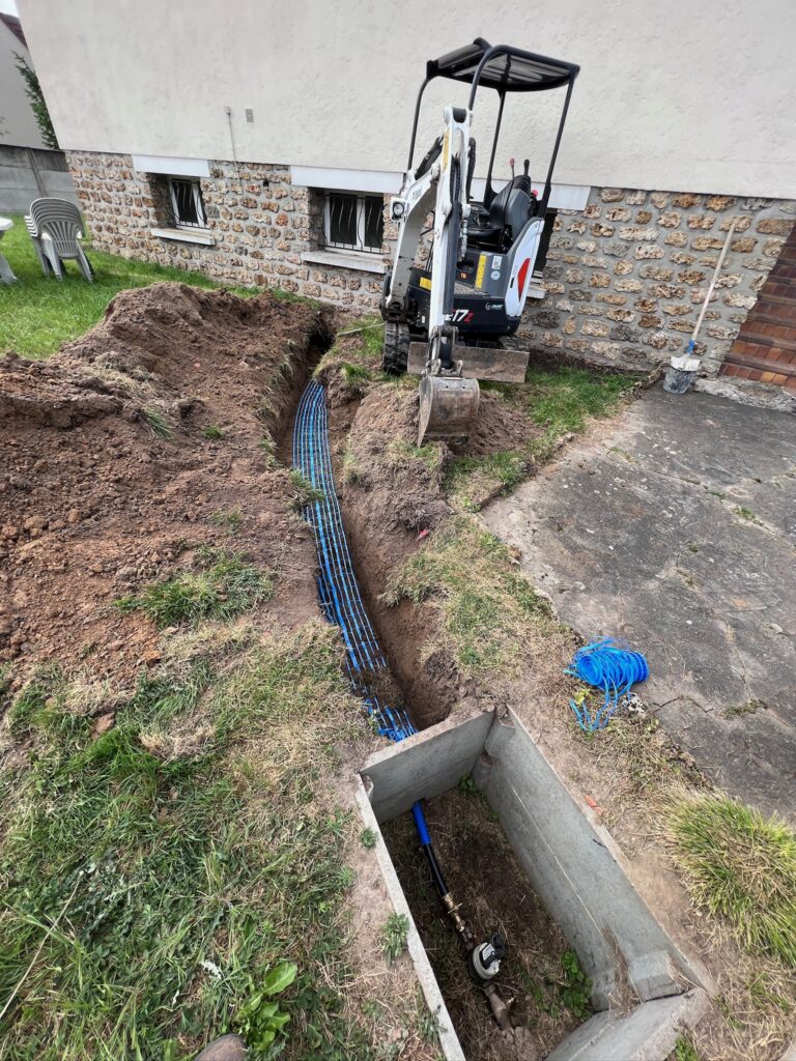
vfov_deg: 106.2
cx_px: 398
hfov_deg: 89.9
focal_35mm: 13
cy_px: 530
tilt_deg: -36.5
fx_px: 399
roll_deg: -5.1
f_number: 1.8
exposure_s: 1/352
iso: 32
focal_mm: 1.57
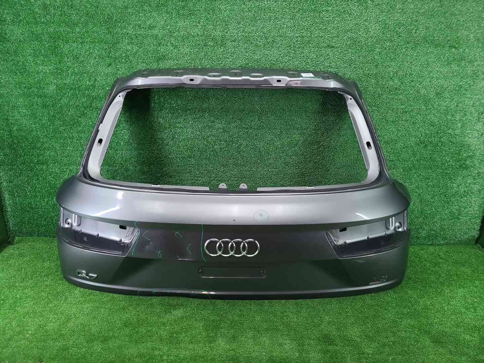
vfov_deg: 53.1
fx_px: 364
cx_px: 242
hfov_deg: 67.3
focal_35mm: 26
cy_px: 182
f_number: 1.8
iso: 137
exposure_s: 1/50
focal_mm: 5.4
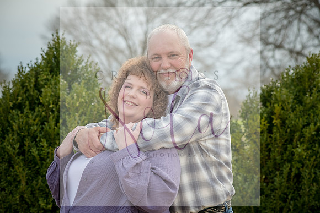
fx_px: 1111
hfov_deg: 16.4
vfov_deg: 11.0
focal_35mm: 125
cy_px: 106
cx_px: 160
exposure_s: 1/500
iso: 400
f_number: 8
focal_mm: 125
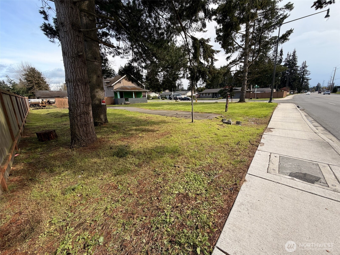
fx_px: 138
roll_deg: +1.6
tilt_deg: -12.6
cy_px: 128
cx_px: 170
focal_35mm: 14
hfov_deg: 102.1
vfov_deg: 85.7
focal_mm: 2.22
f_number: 2.2
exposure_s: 1/770
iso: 25
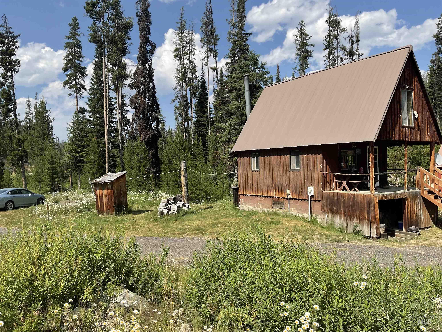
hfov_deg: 61.7
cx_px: 221
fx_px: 370
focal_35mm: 29
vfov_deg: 48.2
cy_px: 166
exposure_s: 1/1490
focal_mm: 3
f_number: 1.8
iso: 16
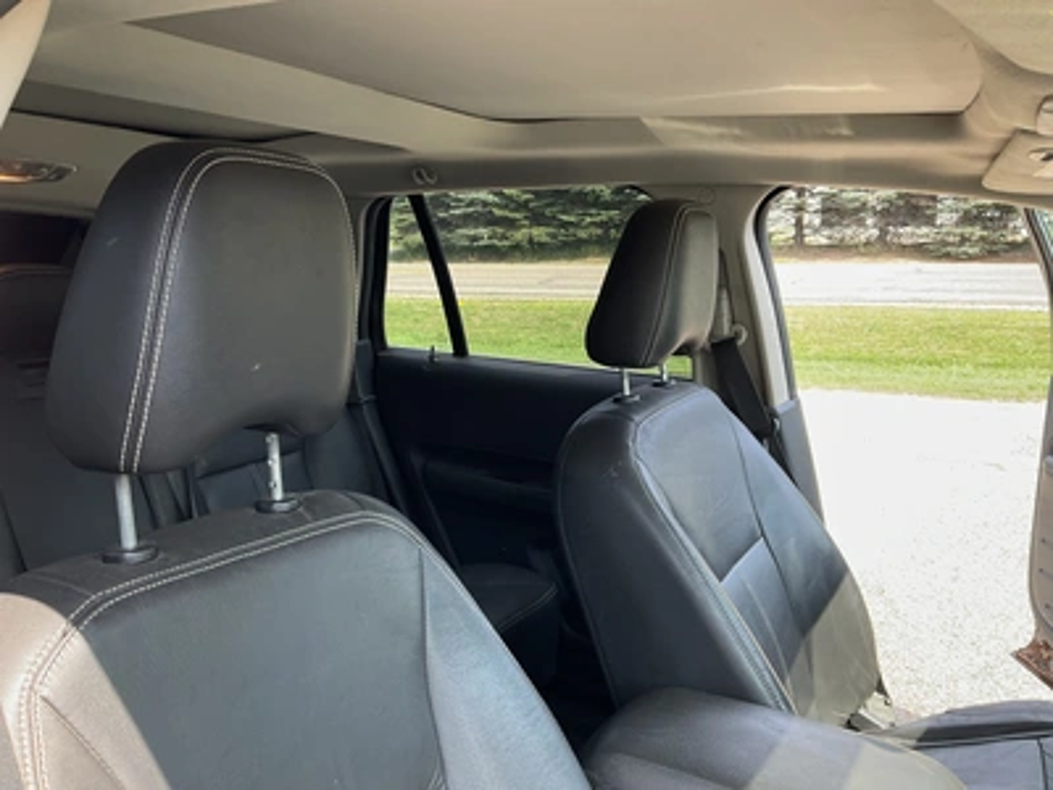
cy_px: 395
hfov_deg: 61.7
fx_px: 882
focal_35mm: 29
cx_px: 526
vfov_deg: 48.2
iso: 20
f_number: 1.8
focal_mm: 3
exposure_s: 1/150
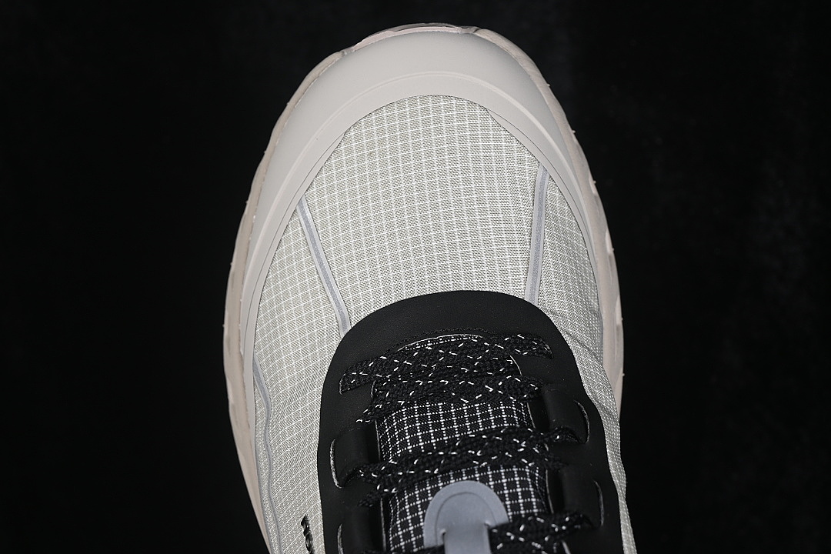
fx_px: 1731
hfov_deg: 27.0
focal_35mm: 75
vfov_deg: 18.2
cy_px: 277
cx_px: 416
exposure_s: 1/80
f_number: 7.1
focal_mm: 50
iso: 160
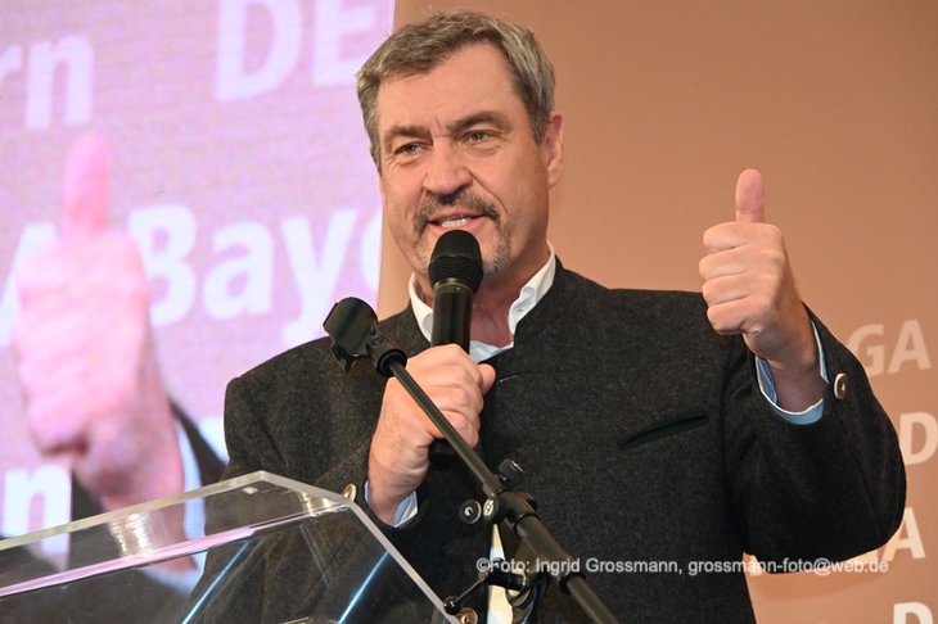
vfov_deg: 6.9
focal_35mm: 200
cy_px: 312
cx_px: 469
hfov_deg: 10.3
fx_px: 5209
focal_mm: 200
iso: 8000
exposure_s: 1/200
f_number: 11
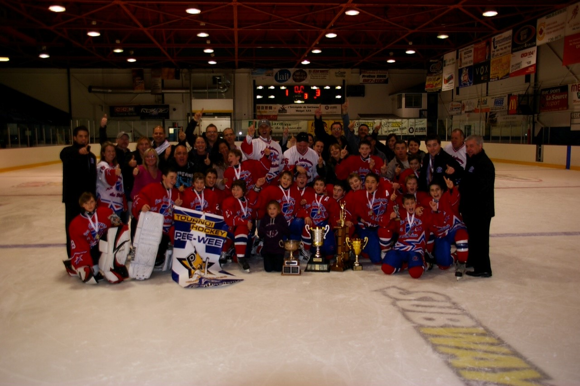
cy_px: 193
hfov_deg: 57.2
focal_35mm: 33
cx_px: 290
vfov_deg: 39.9
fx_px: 531
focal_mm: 22
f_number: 4
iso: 200
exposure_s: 1/30
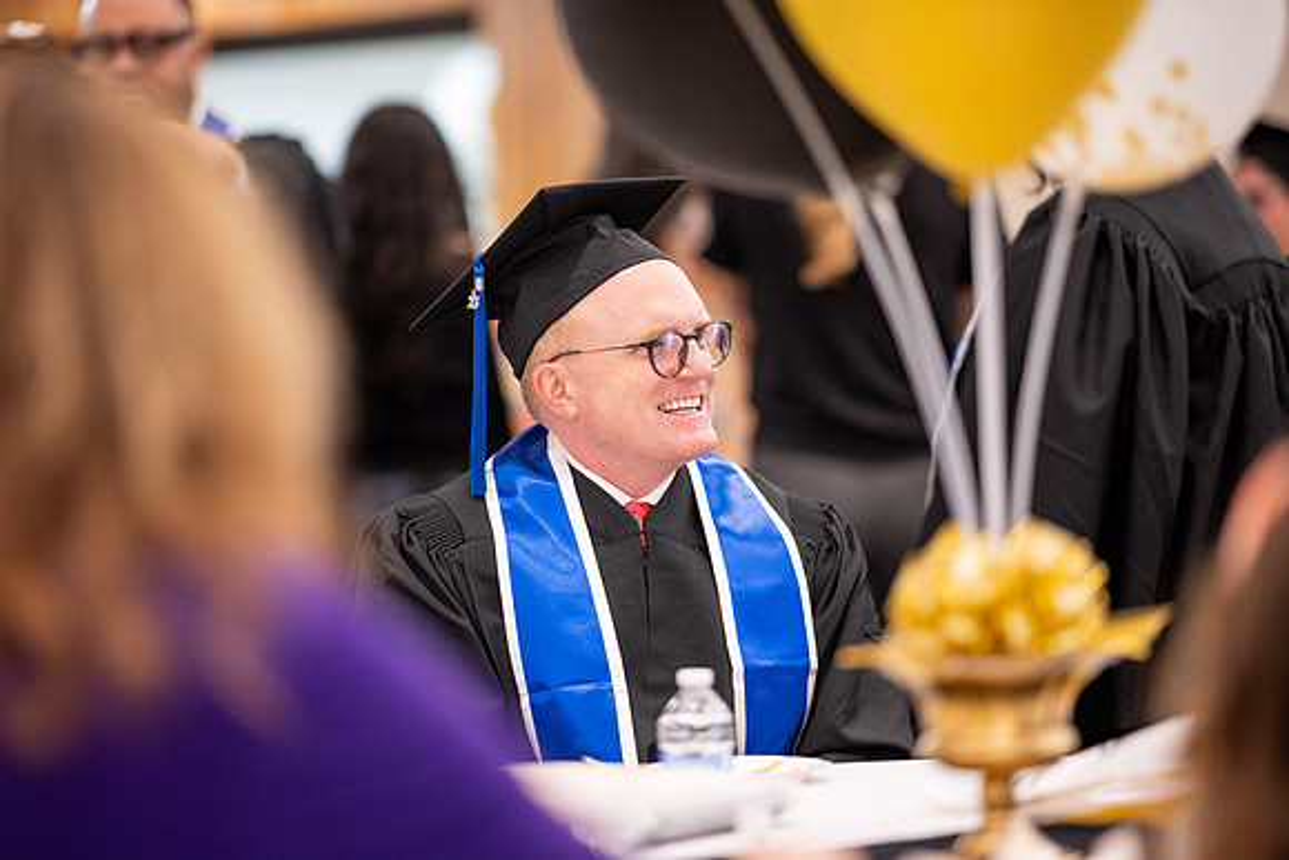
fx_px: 3760
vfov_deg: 13.0
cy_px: 430
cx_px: 644
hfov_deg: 19.5
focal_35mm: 105
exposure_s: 1/125
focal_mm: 105
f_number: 1.4
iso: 1000
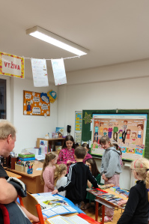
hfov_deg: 41.0
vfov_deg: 57.8
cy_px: 145
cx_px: 80
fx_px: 199
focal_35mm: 32
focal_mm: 6.19
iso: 320
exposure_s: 1/50
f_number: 1.65
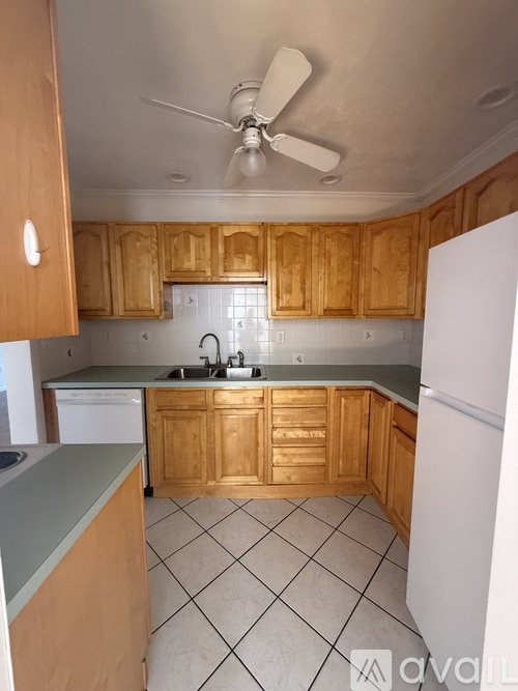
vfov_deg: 102.1
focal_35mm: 14
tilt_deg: -5.2
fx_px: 279
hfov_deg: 85.7
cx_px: 259
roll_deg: -0.4
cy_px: 346
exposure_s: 1/60
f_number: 2.2
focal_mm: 2.22
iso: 500
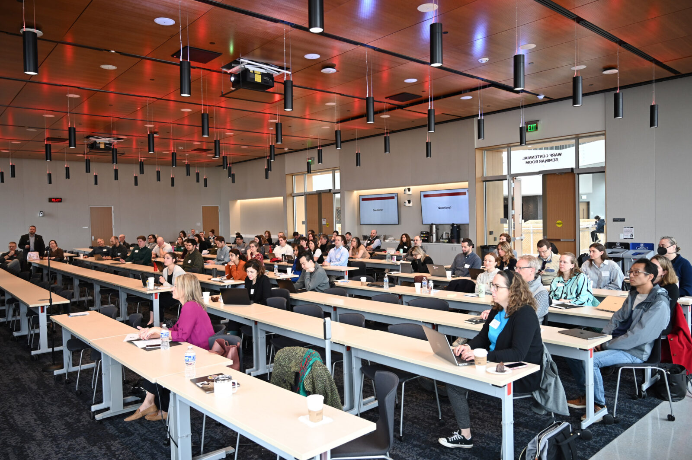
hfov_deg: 68.4
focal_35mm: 26
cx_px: 346
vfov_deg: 48.7
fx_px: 509
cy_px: 230
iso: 640
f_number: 4
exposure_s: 1/100
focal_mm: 26.5
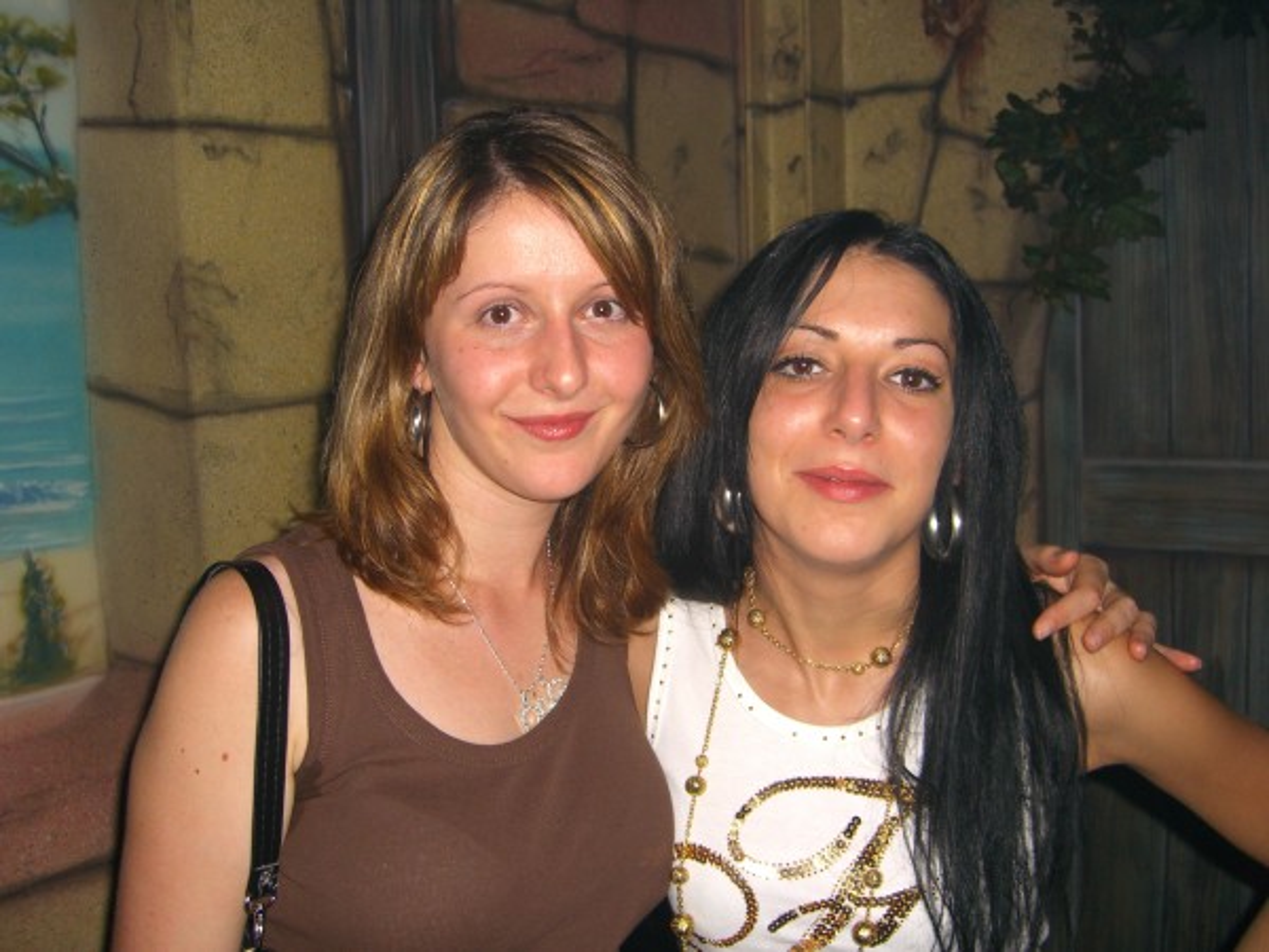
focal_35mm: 38
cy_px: 476
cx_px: 634
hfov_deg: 49.0
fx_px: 1393
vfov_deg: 37.7
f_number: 2.8
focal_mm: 7.9
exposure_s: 1/60
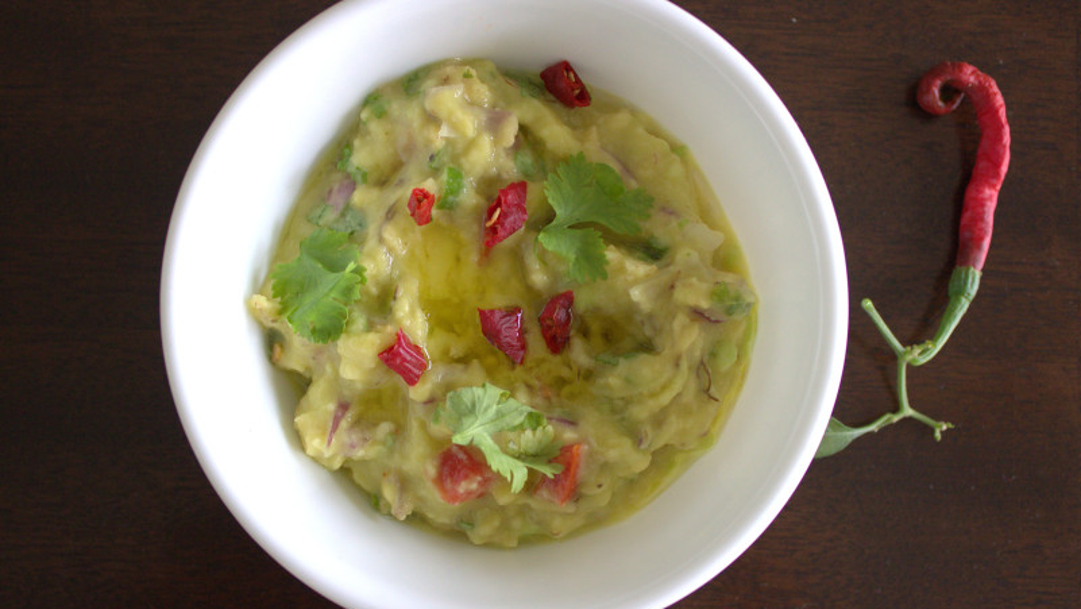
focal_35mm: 45
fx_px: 1290
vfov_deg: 26.5
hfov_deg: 45.5
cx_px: 543
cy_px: 304
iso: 800
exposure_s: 1/25
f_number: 4.5
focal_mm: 27
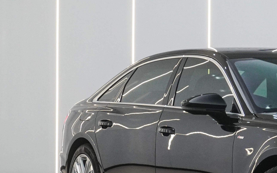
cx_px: 317
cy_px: 99
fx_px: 1049
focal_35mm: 139
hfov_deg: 14.6
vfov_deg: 9.4
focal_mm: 28
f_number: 6.3
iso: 1000
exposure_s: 1/80
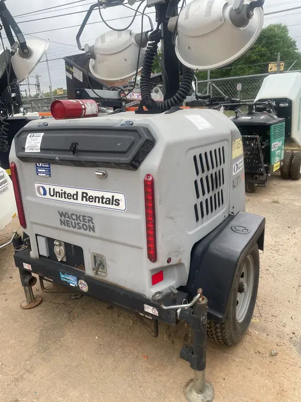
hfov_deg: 53.1
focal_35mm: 26
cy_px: 201
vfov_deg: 67.3
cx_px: 150
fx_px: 301
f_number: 1.6
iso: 32
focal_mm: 4.2
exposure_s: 1/540
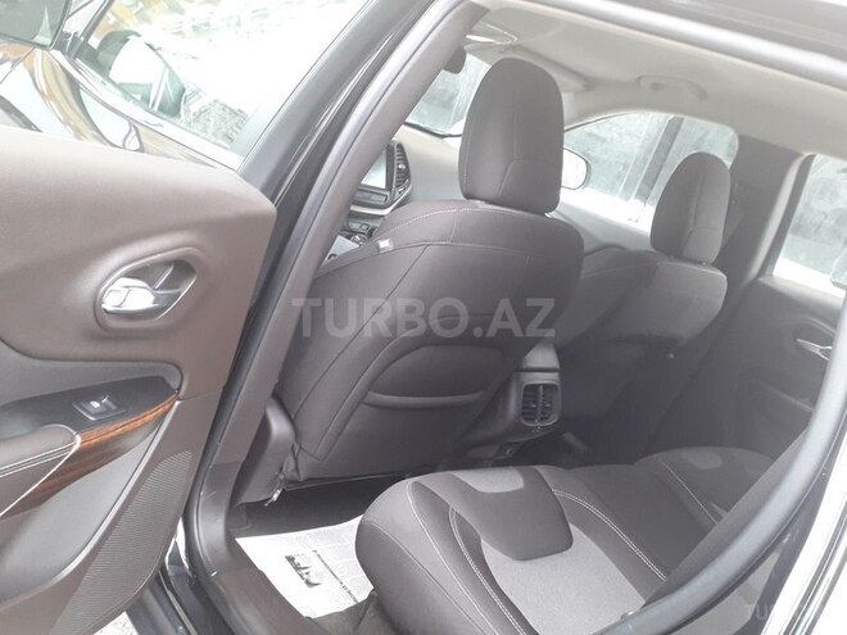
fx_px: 661
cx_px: 424
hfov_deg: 65.3
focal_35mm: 27
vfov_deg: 51.4
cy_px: 318
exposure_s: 1/50
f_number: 1.9
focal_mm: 3.6
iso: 160
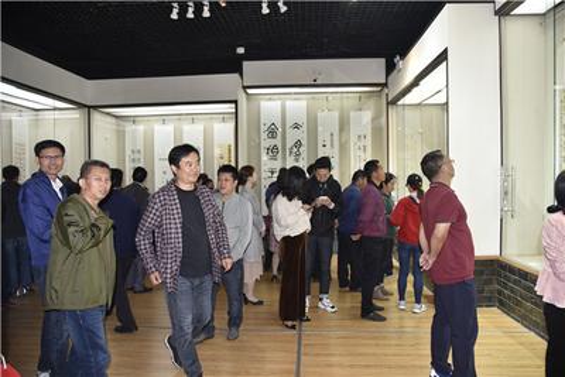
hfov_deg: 73.7
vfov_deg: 53.2
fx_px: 377
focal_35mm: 24
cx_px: 282
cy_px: 188
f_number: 4
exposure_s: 1/160
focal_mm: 24
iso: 1800
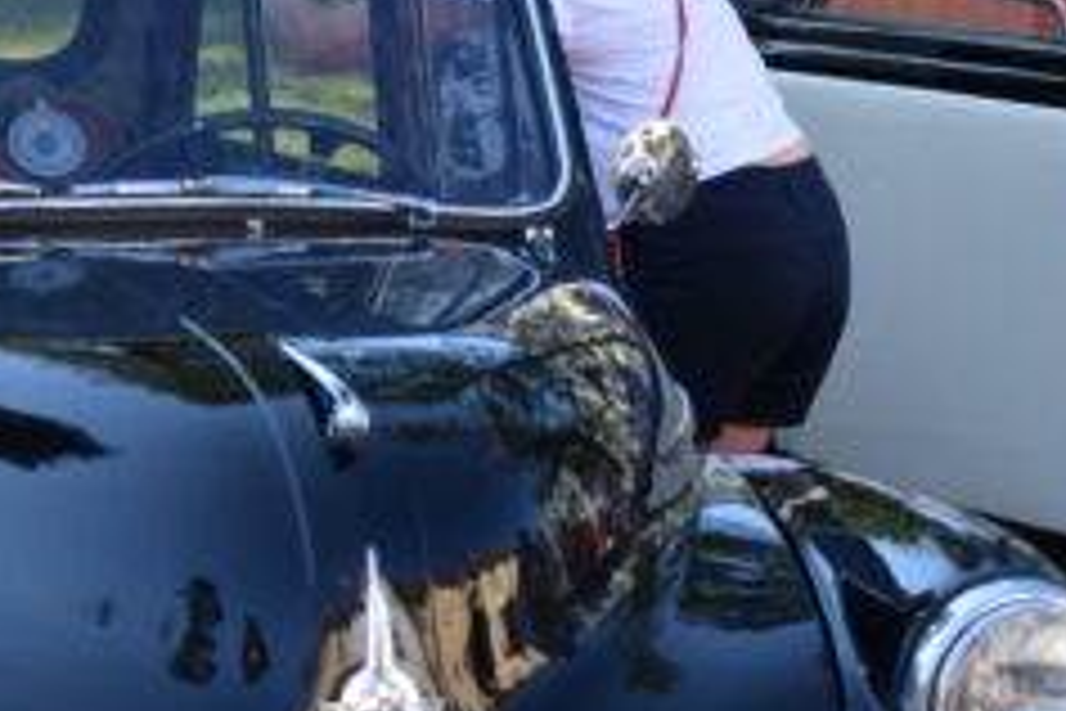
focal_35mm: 207
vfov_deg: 6.6
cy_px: 130
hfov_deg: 9.8
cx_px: 1131
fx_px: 6129
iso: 800
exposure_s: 1/1000
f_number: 4.8
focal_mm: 48
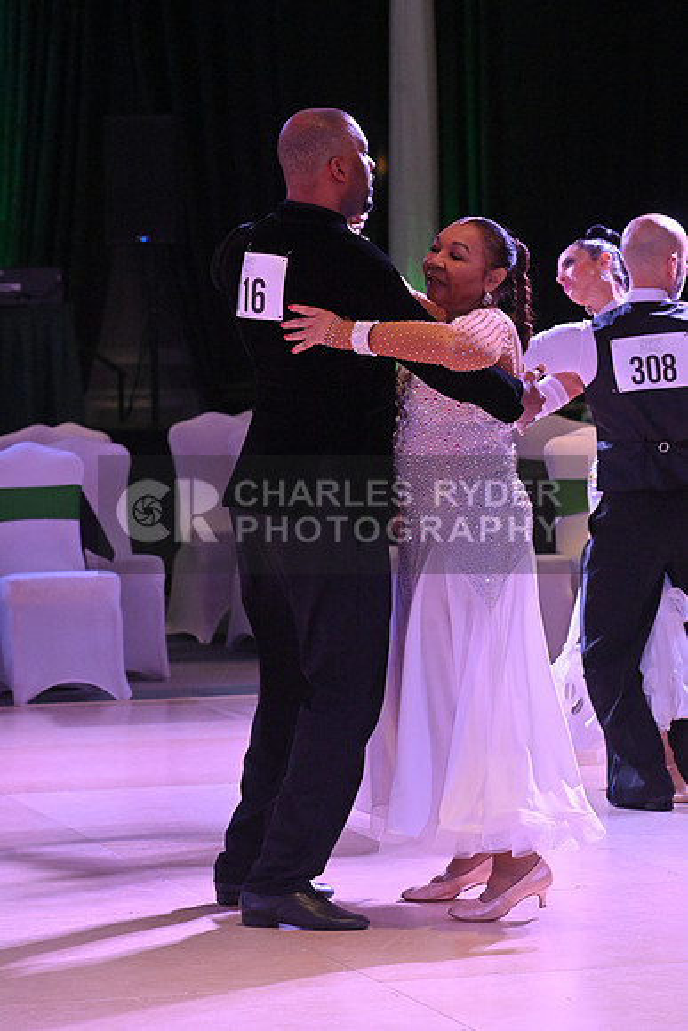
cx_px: 344
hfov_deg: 9.5
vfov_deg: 14.2
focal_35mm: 145
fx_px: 4154
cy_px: 516
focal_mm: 145
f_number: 7.1
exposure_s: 1/400
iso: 6400
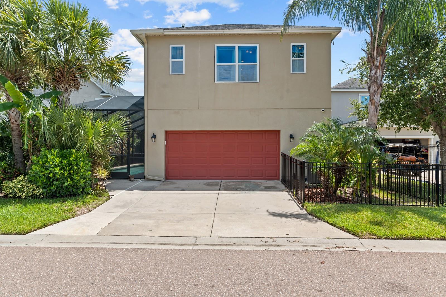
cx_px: 223
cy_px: 148
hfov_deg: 78.6
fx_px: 273
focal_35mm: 22
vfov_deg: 57.2
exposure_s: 1/15
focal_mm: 22
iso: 250
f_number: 8
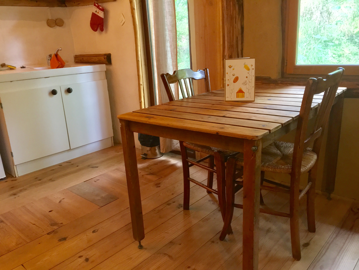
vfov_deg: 48.2
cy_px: 135
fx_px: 301
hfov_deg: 61.7
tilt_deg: -16.3
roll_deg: +3.4
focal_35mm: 29
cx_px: 180
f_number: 2.2
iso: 200
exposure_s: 1/33
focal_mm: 4.15
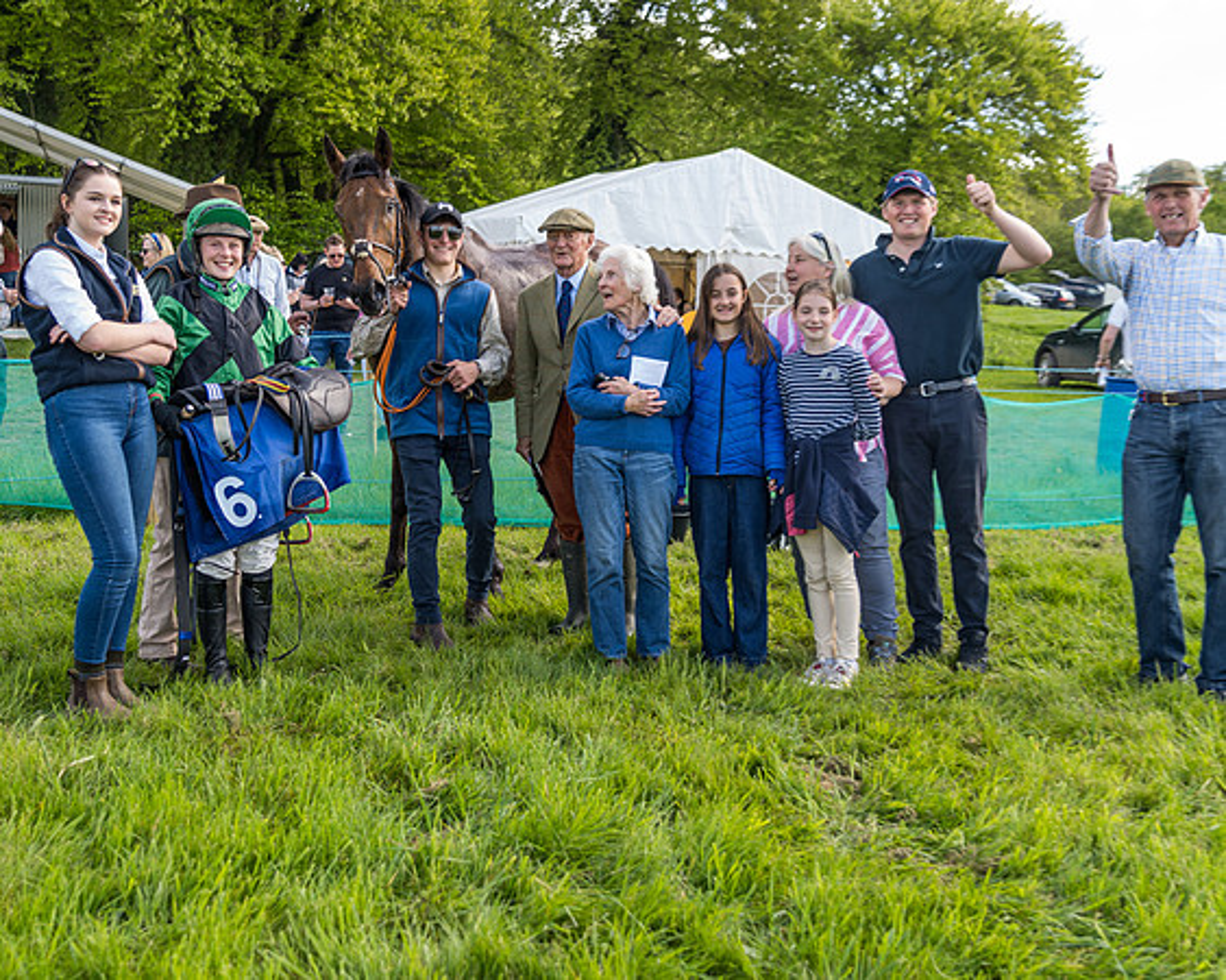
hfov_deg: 45.1
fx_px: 1469
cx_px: 500
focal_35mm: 40
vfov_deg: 36.9
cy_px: 492
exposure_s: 1/125
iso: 50
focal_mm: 35
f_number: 4
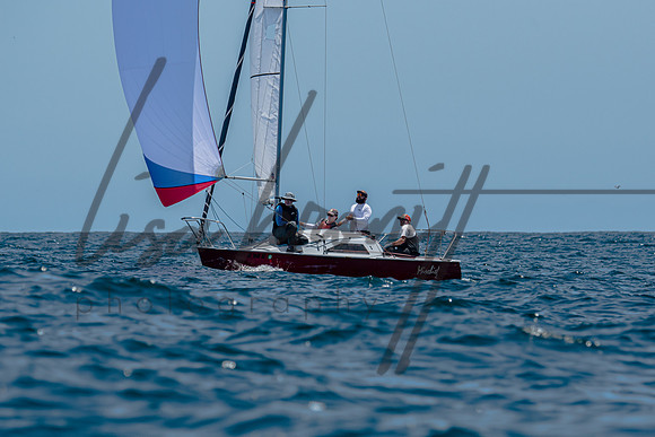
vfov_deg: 3.2
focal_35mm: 429
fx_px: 7801
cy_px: 241
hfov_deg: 4.8
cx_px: 367
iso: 200
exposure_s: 1/2000
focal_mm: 250
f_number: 5.6
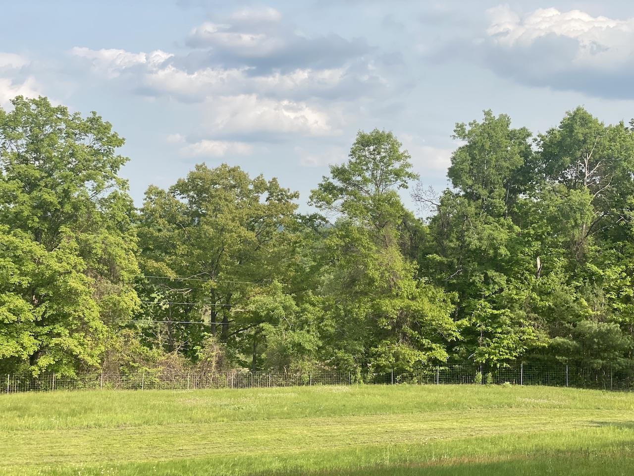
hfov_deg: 36.8
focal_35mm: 52
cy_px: 238
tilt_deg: +0.6
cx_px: 317
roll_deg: -2.5
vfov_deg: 28.0
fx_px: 952
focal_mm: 6
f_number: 2
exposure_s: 1/1043
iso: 20
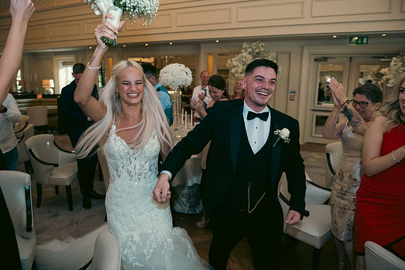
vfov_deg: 53.2
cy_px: 135
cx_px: 202
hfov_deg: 73.7
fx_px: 270
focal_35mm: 24
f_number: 3.5
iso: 800
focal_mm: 24
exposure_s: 1/160
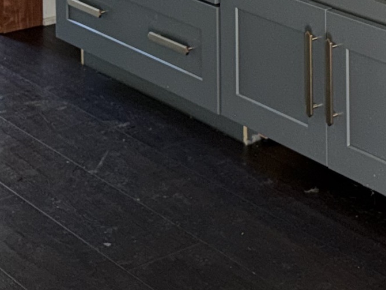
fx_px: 1227
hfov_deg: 17.2
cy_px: -292
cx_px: 435
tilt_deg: -3.2
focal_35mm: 110
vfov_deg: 12.0
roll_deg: +0.1
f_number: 1.78
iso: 80
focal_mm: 6.76
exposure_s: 1/22
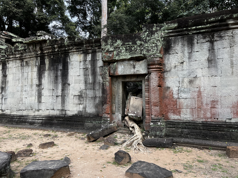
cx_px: 119
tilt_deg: +1.3
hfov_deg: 67.3
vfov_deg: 53.1
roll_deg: +0.7
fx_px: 179
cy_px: 89
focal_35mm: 26
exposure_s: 1/780
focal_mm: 5.7
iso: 50
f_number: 1.5
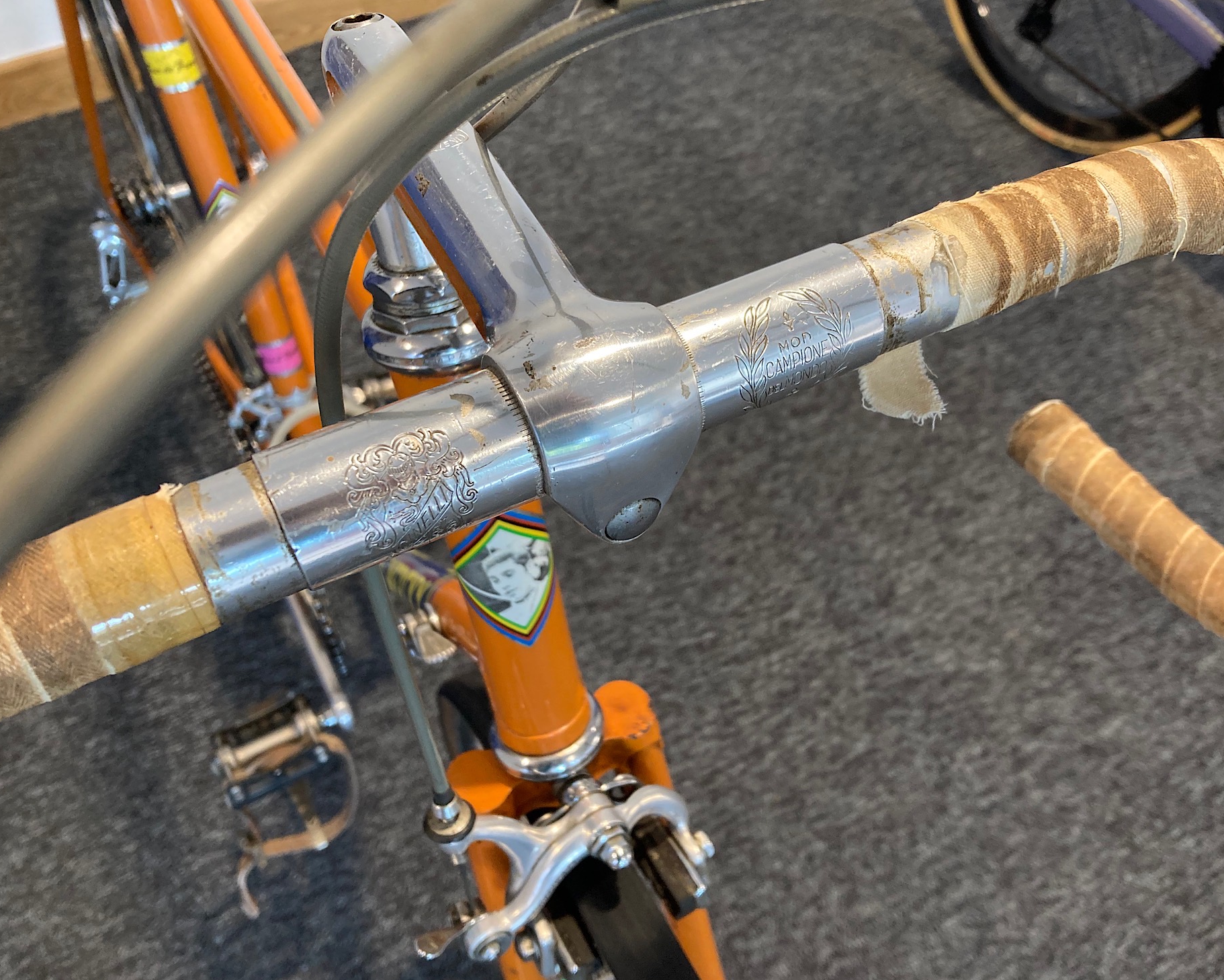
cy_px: 503
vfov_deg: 48.5
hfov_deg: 58.7
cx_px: 653
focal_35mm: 30
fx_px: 1087
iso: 80
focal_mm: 3.99
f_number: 1.8
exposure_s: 1/74
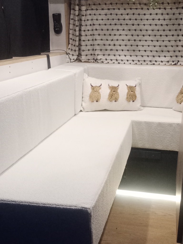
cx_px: 92
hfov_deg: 49.7
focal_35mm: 28
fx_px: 197
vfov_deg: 63.4
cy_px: 122
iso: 1703
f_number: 1.8
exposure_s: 1/25
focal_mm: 4.27
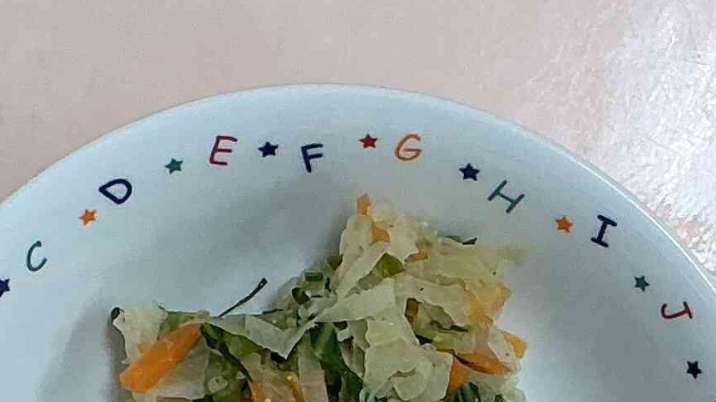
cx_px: 271
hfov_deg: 14.5
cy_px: 748
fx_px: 2809
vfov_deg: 7.9
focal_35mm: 148
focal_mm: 3
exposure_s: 1/60
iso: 50
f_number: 1.8
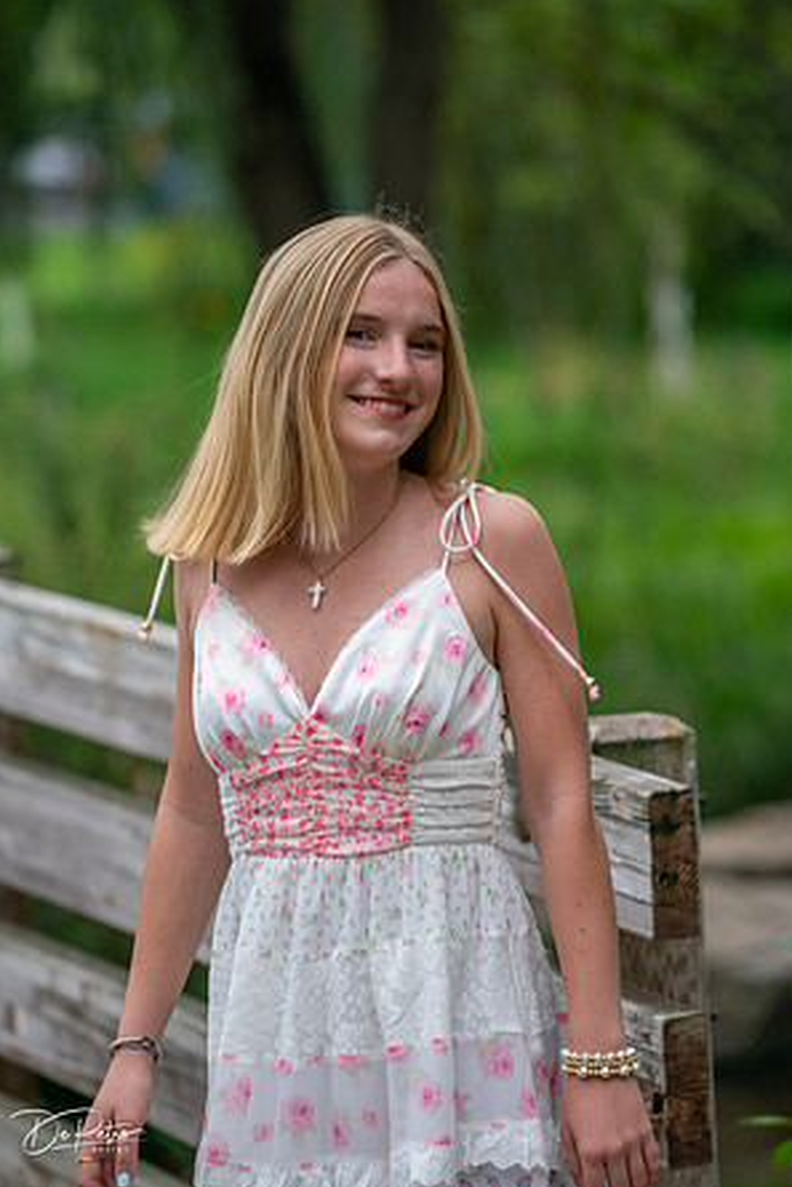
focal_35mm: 176
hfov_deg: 7.8
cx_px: 397
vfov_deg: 11.7
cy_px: 589
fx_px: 5803
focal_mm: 174
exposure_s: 1/200
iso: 200
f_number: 4
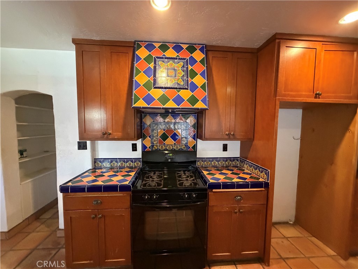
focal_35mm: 14
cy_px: 134
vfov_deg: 85.7
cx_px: 179
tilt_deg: -2.1
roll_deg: +0.0
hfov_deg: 102.1
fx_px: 145
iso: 1250
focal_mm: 2.22
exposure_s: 1/60
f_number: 2.2
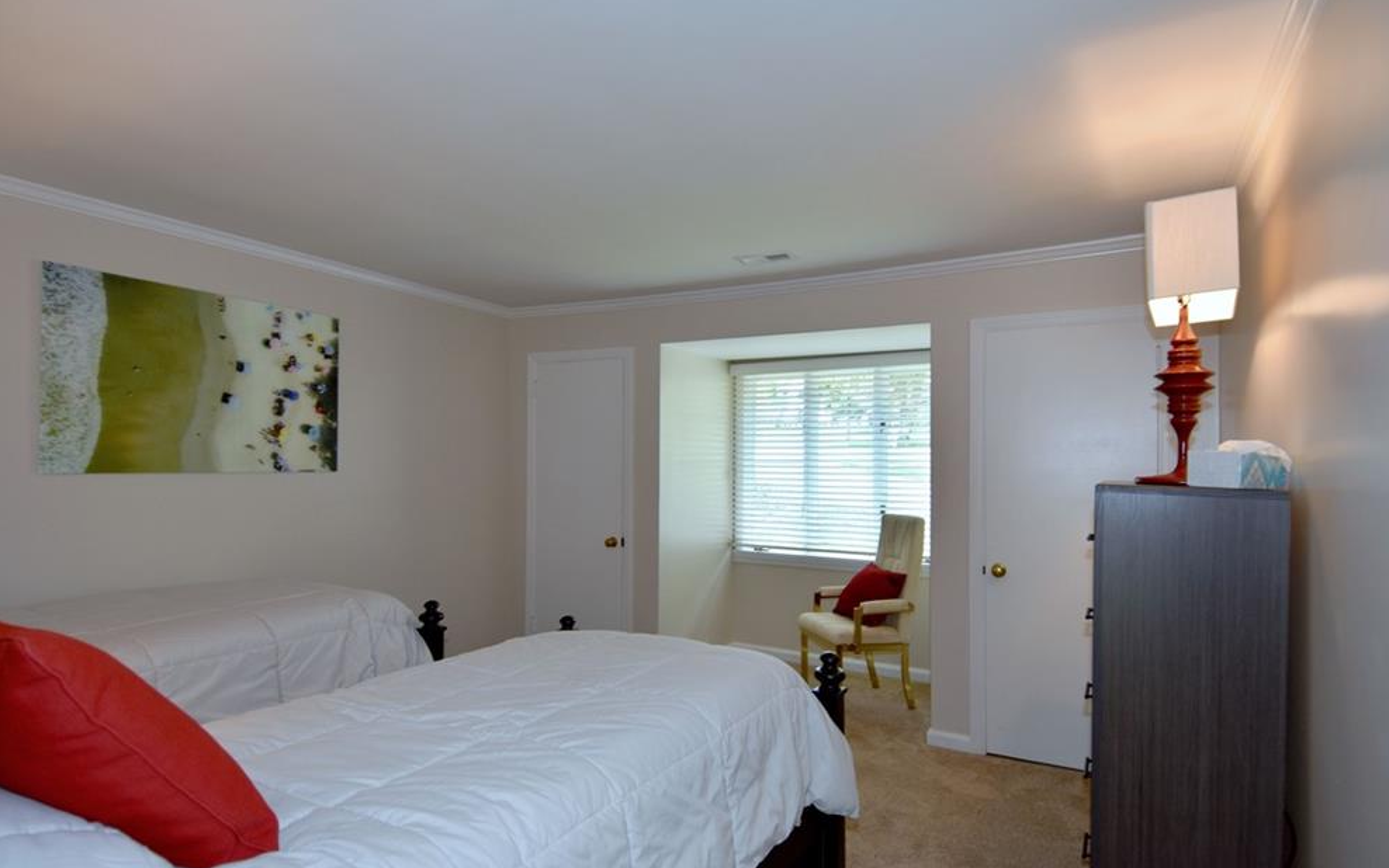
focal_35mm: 19
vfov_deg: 62.2
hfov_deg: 88.0
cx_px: 694
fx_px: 719
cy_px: 448
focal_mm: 12
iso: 200
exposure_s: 1/60
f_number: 4
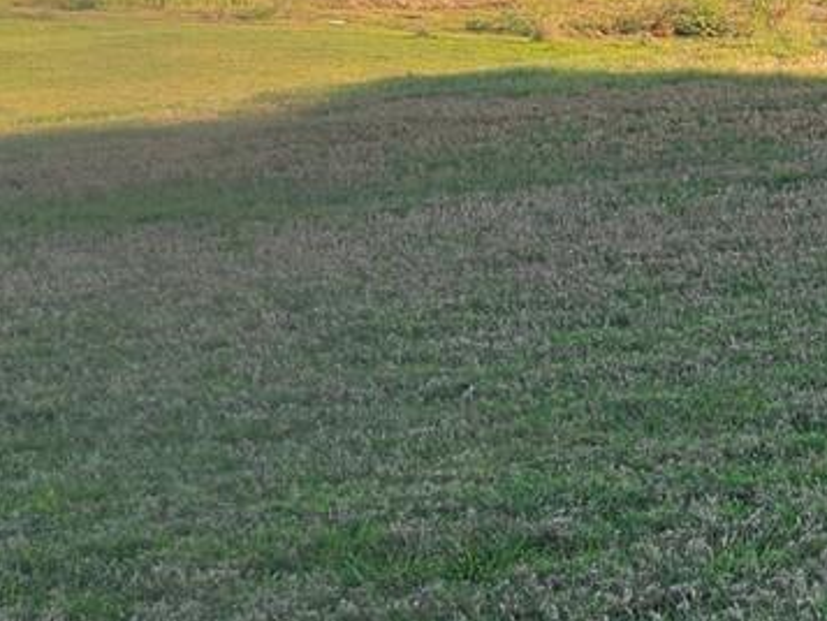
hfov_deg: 15.5
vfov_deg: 14.2
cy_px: 12
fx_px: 2462
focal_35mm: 103
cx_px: 1626
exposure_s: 1/475
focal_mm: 5.54
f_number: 1.8
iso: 25
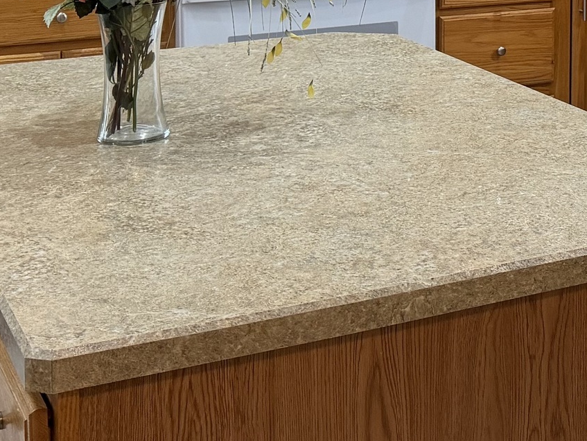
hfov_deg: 20.9
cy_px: -120
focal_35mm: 87
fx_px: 1476
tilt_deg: -4.6
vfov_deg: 16.2
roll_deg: -0.2
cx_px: 716
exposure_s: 1/60
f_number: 1.78
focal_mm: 6.76
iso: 200
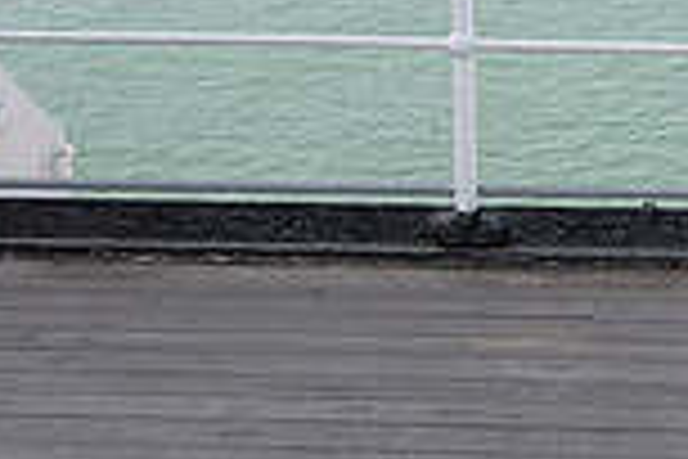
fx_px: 2217
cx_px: 1178
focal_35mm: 116
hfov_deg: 15.5
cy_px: -245
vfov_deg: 11.3
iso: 200
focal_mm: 30.5
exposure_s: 1/200
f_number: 9
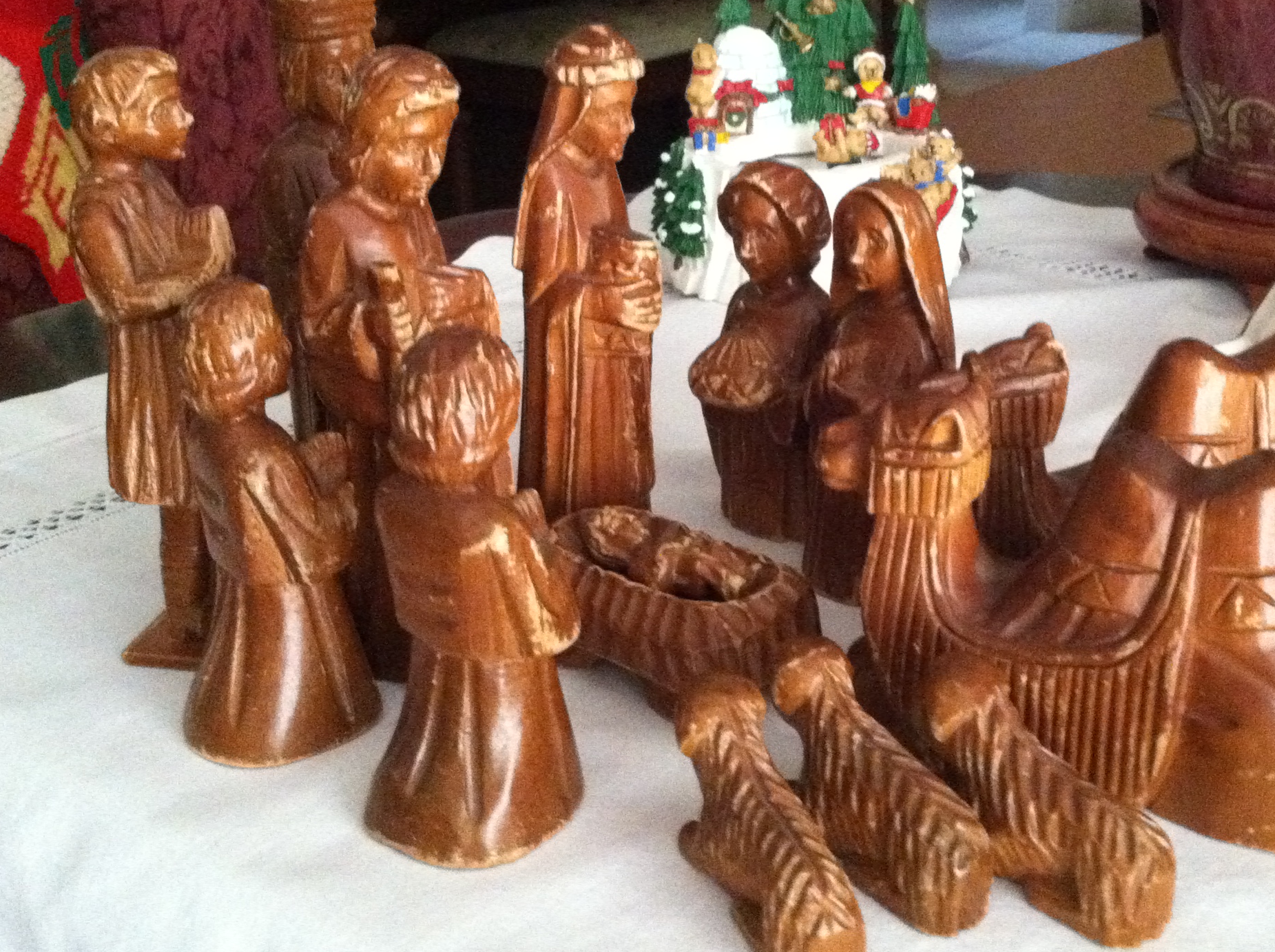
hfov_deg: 38.9
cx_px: 736
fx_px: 1802
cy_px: 419
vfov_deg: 29.6
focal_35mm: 49
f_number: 2.8
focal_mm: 3.85
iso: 1000
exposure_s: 1/15
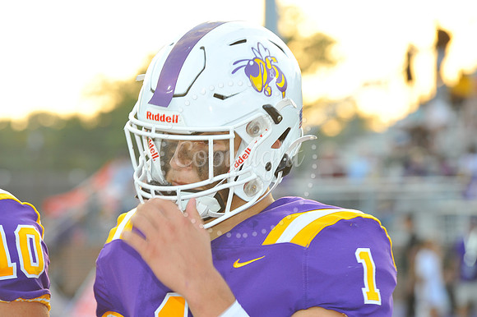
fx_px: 2648
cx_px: 238
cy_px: 158
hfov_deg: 10.3
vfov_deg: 6.9
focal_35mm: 200
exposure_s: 1/100
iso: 500
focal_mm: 200
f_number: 8
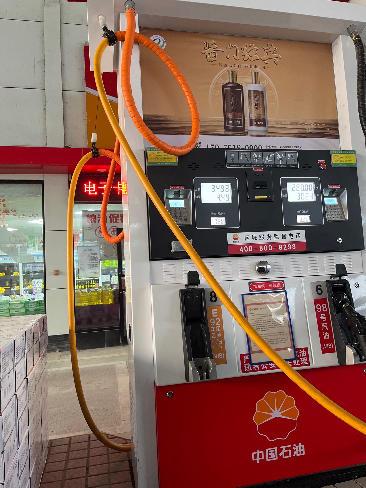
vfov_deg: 67.3
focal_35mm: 26
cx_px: 183
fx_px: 367
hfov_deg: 53.1
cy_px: 244
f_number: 1.6
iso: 200
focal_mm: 5.1
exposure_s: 1/50
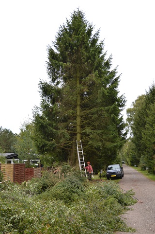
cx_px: 78
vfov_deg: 41.1
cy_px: 117
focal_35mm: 48
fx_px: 310
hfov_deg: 28.0
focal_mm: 32
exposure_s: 1/160
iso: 100
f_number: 4.5
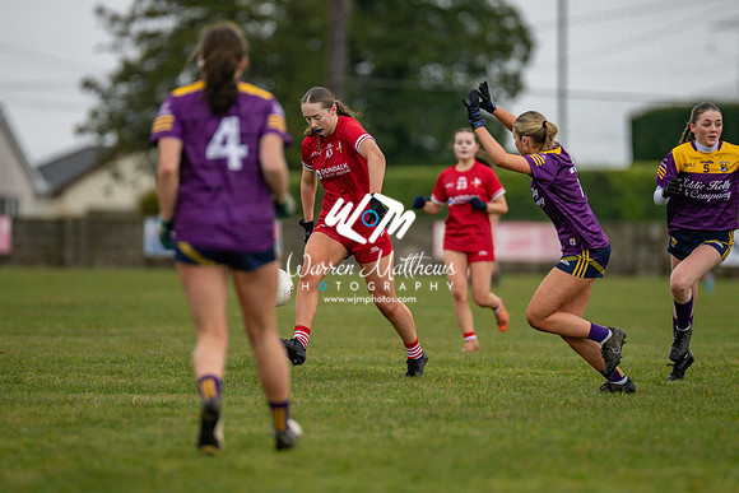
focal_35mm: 410
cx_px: 379
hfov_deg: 5.0
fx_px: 8427
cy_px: 261
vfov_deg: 3.4
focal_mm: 300
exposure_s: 1/1000
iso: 400
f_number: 2.8
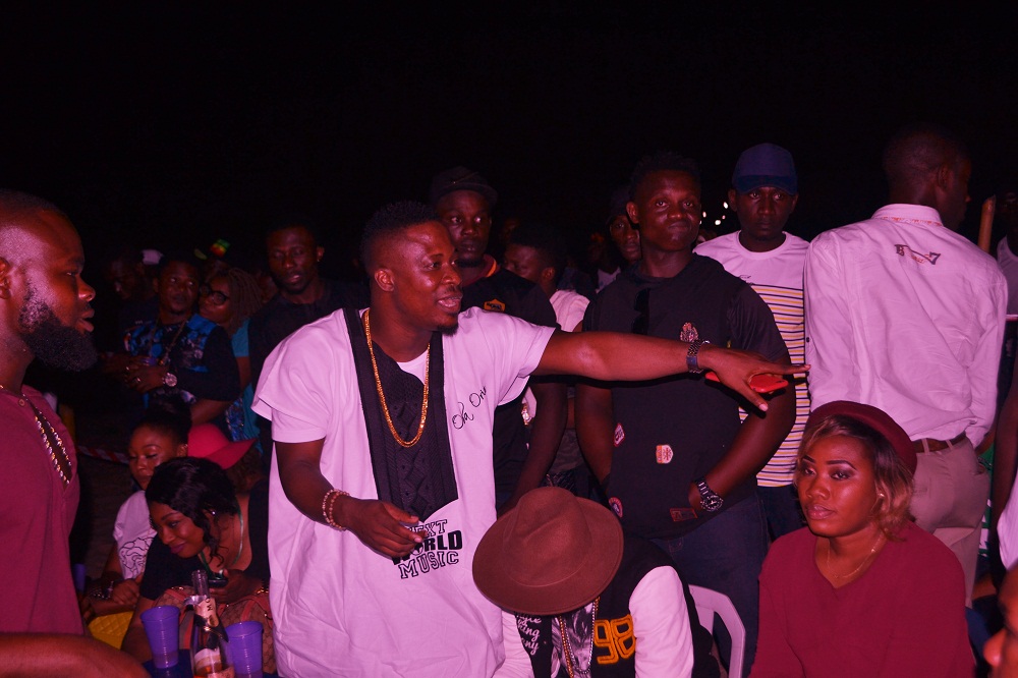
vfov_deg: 34.2
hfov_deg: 49.6
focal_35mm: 39
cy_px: 339
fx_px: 1102
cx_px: 509
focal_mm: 26
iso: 100
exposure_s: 1/60
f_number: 4.2
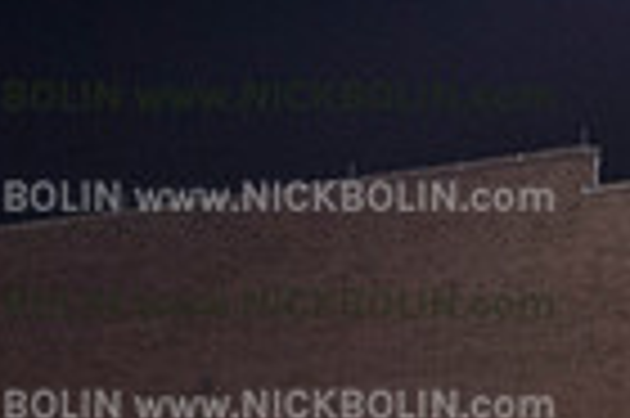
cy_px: 825
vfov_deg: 4.7
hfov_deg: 6.9
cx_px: -500
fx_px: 5069
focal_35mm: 290
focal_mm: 70
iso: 3200
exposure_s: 1/400
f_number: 3.2
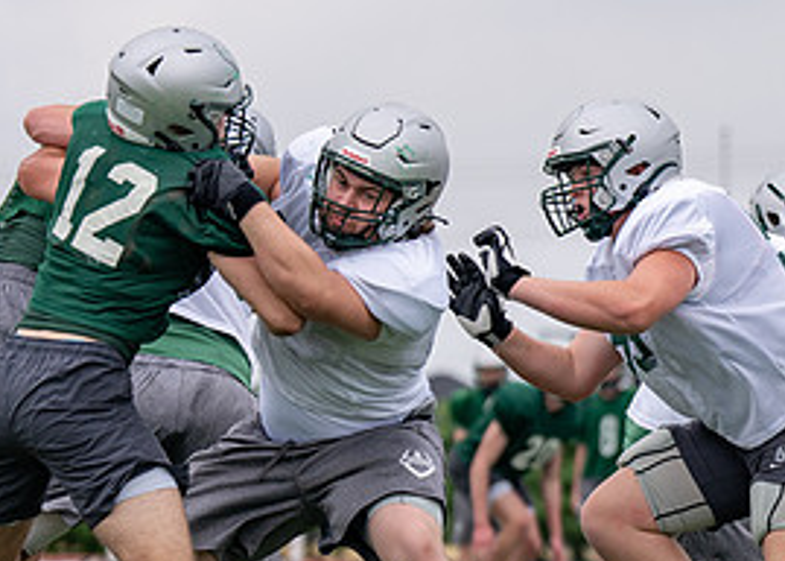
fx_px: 6887
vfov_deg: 4.7
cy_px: 523
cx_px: 640
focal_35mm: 309
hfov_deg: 6.5
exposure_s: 1/2500
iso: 160
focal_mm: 117
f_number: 2.8
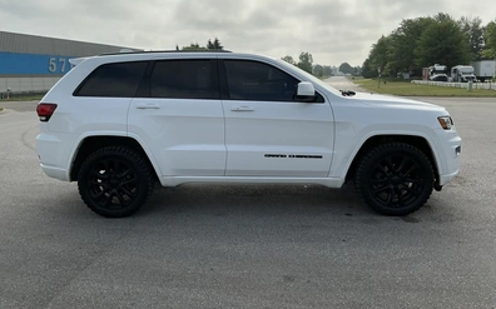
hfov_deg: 62.9
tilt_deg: -3.5
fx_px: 405
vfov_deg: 41.7
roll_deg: +1.6
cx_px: 247
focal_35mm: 30
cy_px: 131
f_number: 1.8
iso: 25
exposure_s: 1/3322
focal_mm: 3
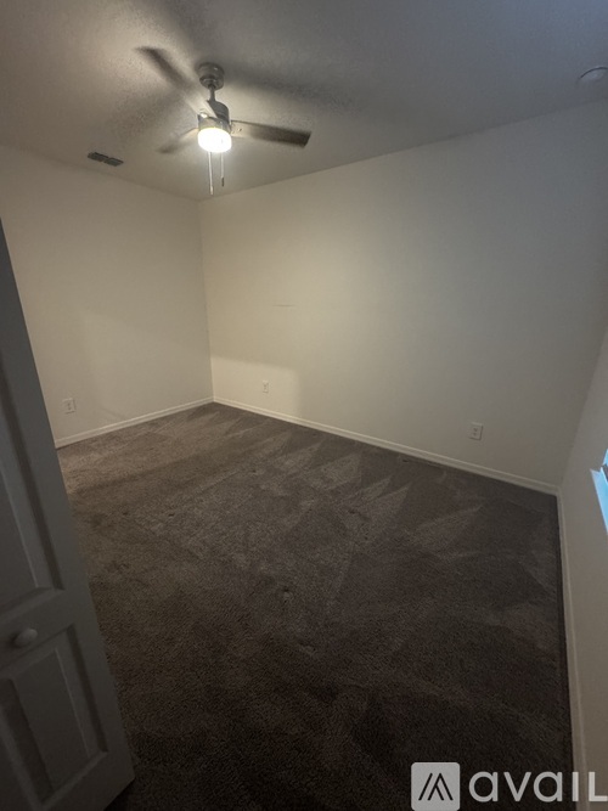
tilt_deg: -17.5
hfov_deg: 85.7
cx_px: 304
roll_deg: -0.3
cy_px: 406
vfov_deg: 102.1
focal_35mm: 14
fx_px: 328
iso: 800
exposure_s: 1/60
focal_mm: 2.22
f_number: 2.2
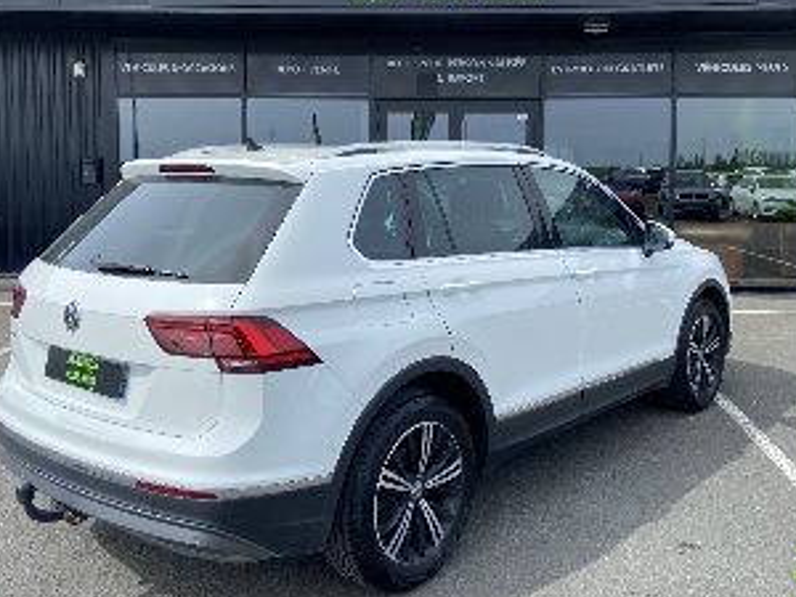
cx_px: 448
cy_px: 233
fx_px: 828
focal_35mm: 36
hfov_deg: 51.2
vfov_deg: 39.5
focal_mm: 4.25
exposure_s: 1/1996
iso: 32
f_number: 1.8
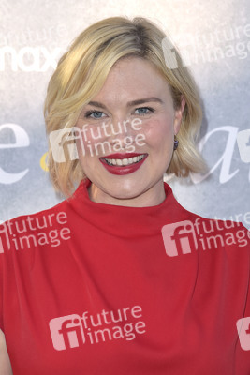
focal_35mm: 160
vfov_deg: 12.8
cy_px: 188
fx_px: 1665
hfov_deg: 8.6
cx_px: 125
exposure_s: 1/250
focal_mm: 160
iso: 250
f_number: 6.3
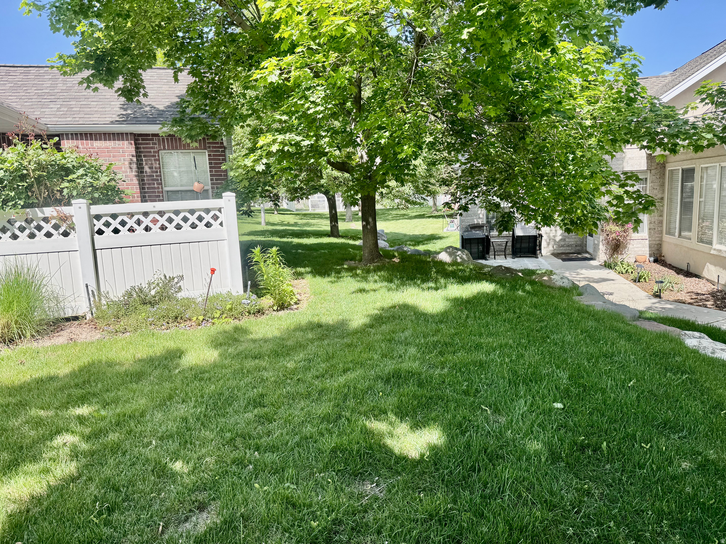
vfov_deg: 56.8
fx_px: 503
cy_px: 272
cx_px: 363
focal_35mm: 24
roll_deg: +3.3
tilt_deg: -8.5
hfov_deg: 71.6
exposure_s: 1/1193
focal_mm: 6.76
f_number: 1.78
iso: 80
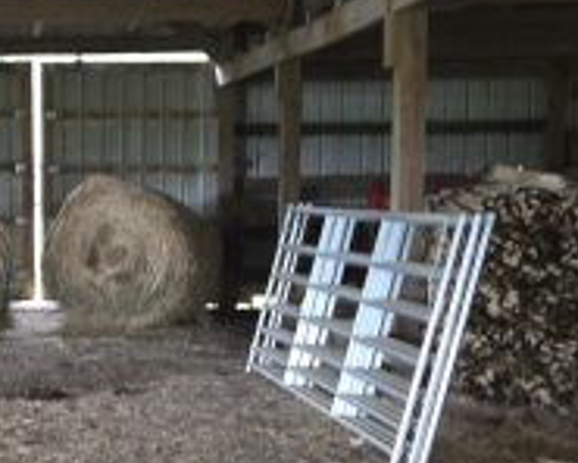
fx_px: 1386
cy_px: 288
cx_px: 36
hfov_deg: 22.9
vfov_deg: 18.9
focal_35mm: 81
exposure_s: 1/13.4
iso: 125
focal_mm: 5.4
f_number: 1.8
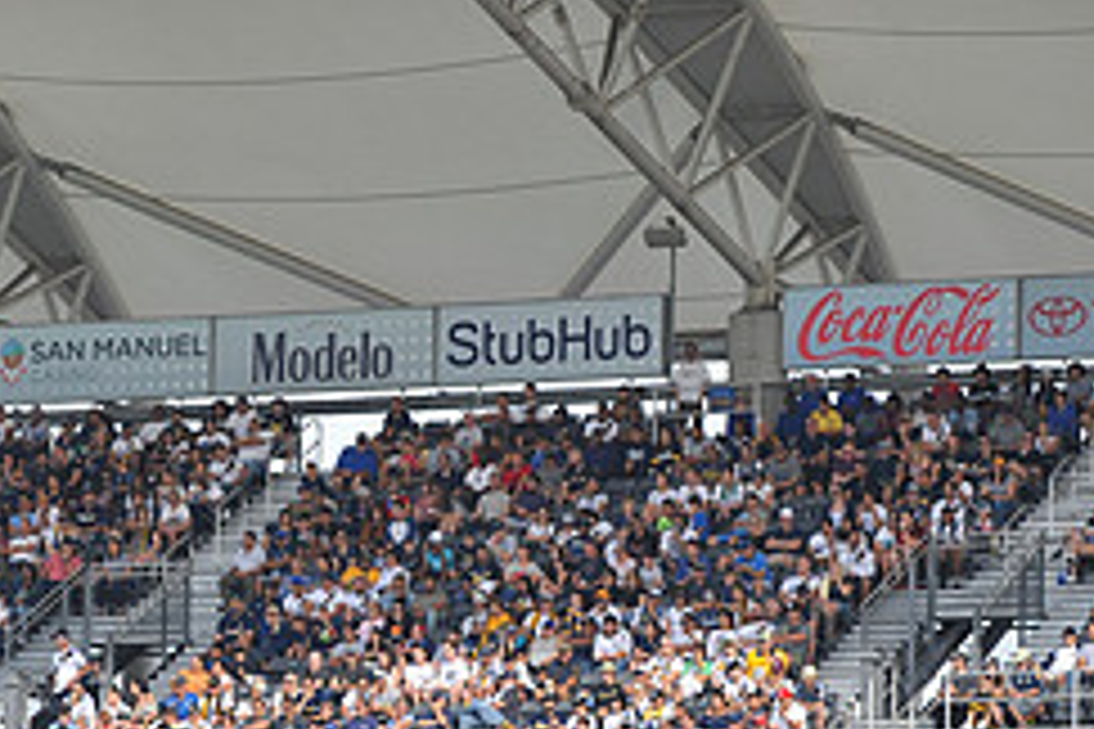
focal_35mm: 298
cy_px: 824
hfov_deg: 6.9
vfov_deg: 4.6
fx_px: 9055
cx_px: 432
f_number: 3.5
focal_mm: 125
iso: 250
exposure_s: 1/1250
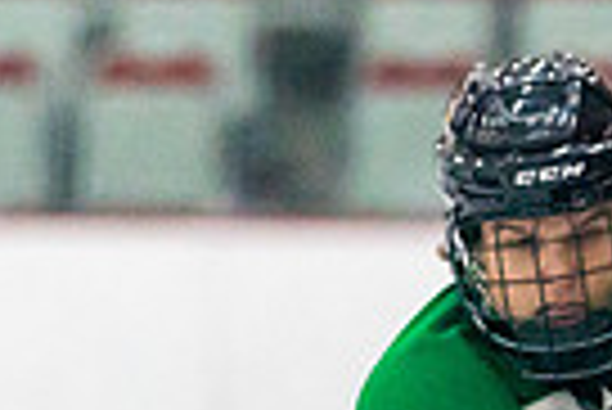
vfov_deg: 1.2
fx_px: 18771
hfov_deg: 1.9
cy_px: 908
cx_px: 698
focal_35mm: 1103
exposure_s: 1/1600
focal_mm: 200
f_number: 2.8
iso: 4000
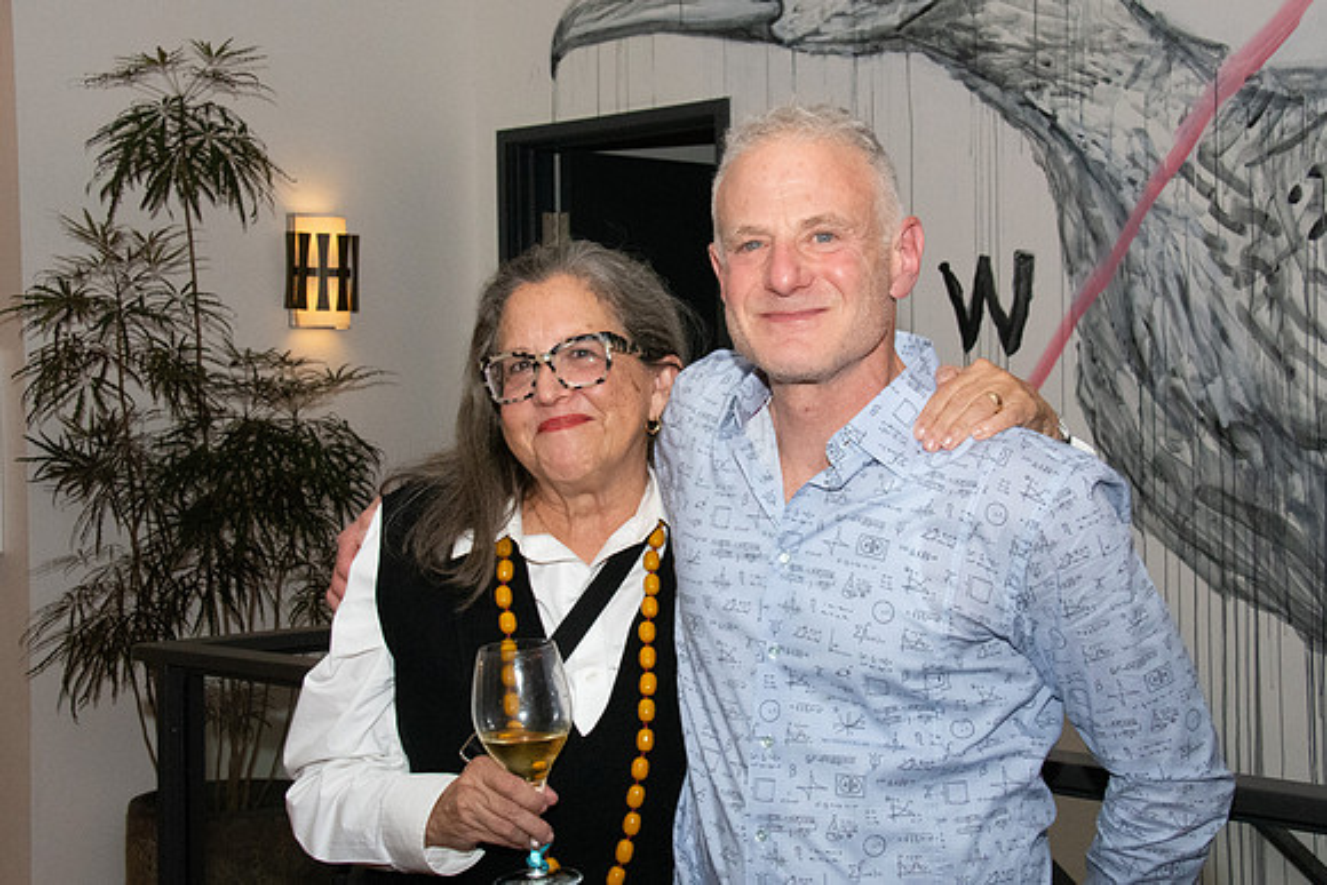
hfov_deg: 32.3
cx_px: 664
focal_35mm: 62
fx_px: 2292
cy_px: 442
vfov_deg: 21.9
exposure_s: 1/160
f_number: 14
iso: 5000
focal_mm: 38
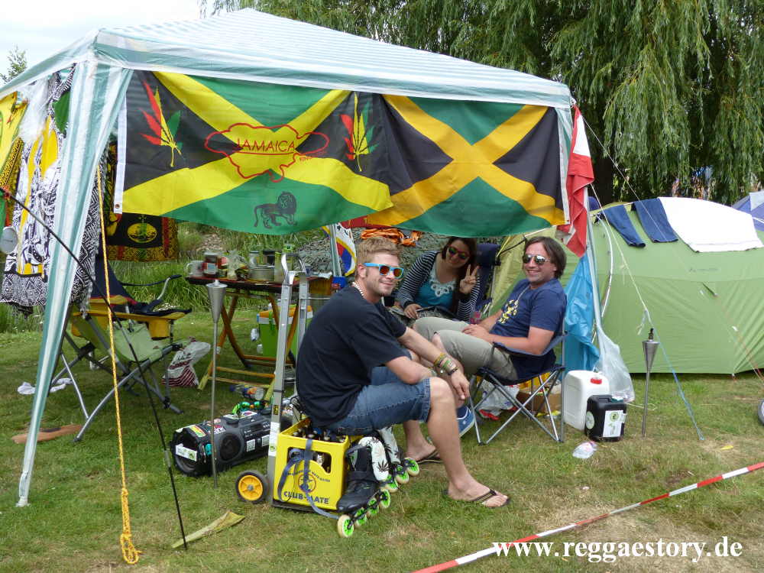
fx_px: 772
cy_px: 286
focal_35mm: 35
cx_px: 382
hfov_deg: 52.6
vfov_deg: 40.7
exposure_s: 1/500
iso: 100
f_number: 4
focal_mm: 6.3
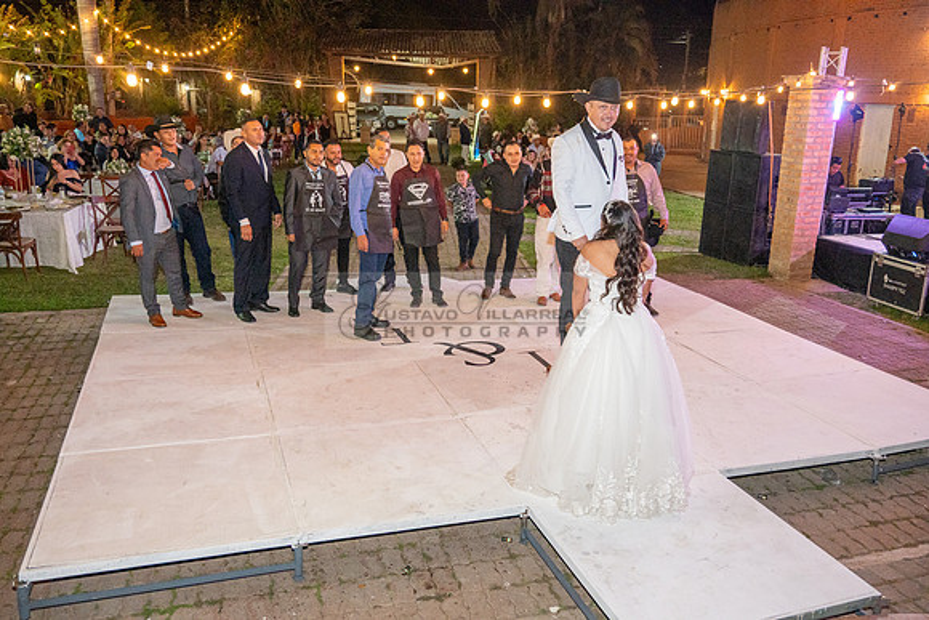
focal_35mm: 28
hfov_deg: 65.5
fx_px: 723
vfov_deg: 46.4
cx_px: 464
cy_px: 310
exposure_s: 1/80
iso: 2500
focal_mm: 28
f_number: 5
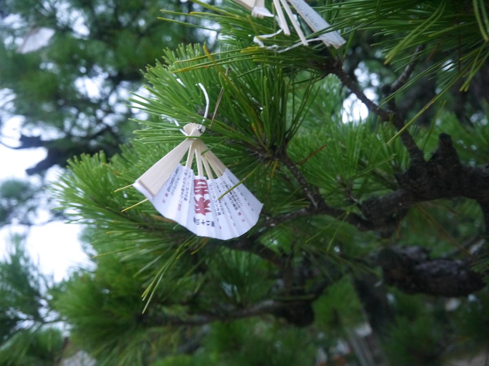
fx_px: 396
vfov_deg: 49.7
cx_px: 244
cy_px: 183
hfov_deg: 63.4
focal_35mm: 28
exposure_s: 1/60
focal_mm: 14
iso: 1250
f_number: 3.5
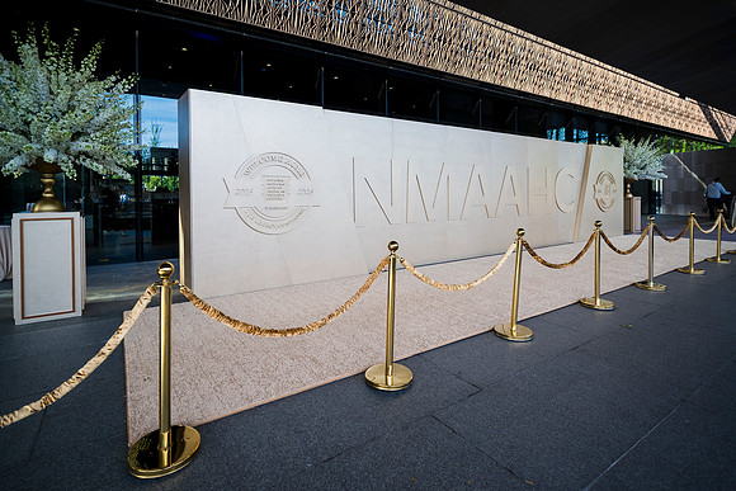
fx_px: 327
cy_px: 246
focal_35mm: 16
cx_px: 368
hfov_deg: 96.7
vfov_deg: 73.8
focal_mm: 16
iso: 80
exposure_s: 1/250
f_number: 2.5
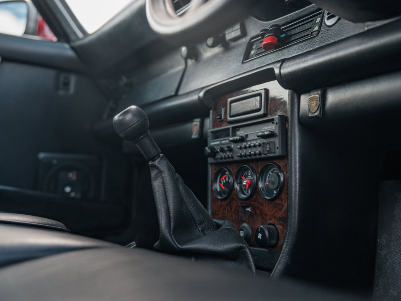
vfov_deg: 33.6
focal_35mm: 43
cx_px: 216
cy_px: 148
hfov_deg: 43.8
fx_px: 498
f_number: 2.8
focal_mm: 39
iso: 400
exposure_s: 1/250
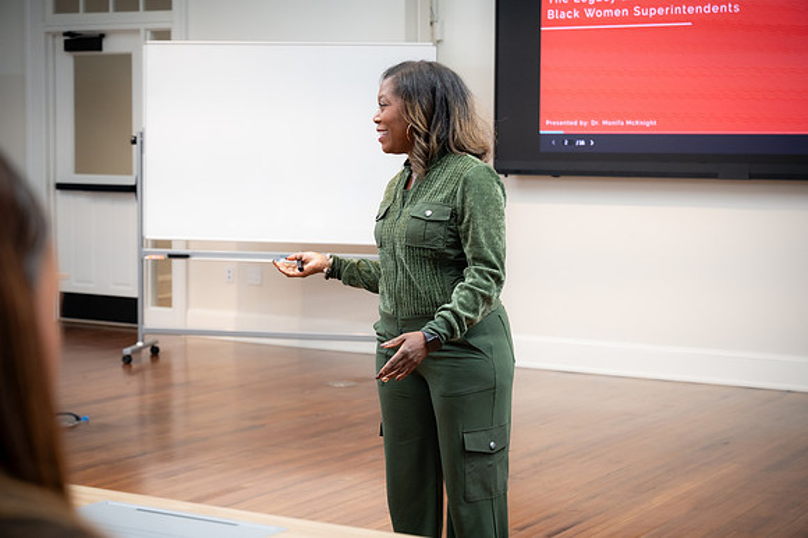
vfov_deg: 19.4
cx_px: 404
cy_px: 269
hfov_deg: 28.9
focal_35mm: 70
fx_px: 1570
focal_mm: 70
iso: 1600
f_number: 5
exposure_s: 1/250
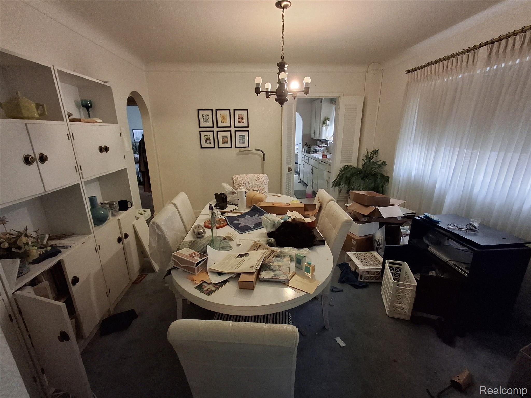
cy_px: 199
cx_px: 266
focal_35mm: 16
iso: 250
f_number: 2.2
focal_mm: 1.64
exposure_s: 1/40
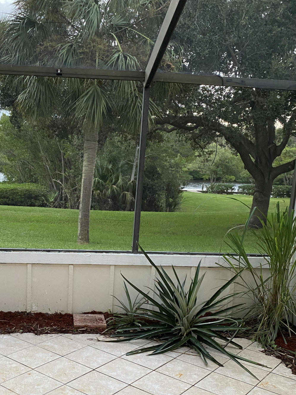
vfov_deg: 47.0
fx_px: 445
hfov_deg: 36.1
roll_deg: -2.3
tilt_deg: -11.8
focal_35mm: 39
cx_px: 80
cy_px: 267
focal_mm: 4.25
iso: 400
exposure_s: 1/60
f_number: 1.8
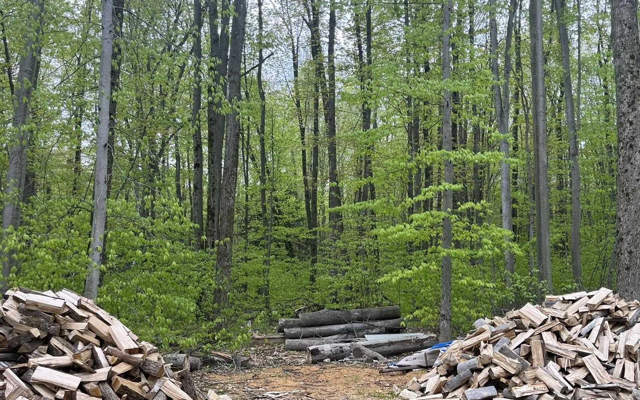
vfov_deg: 35.1
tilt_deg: +2.3
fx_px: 628
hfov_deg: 54.0
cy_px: 253
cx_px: 338
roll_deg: -0.5
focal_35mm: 36
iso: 50
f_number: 1.6
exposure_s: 1/608
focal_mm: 5.1
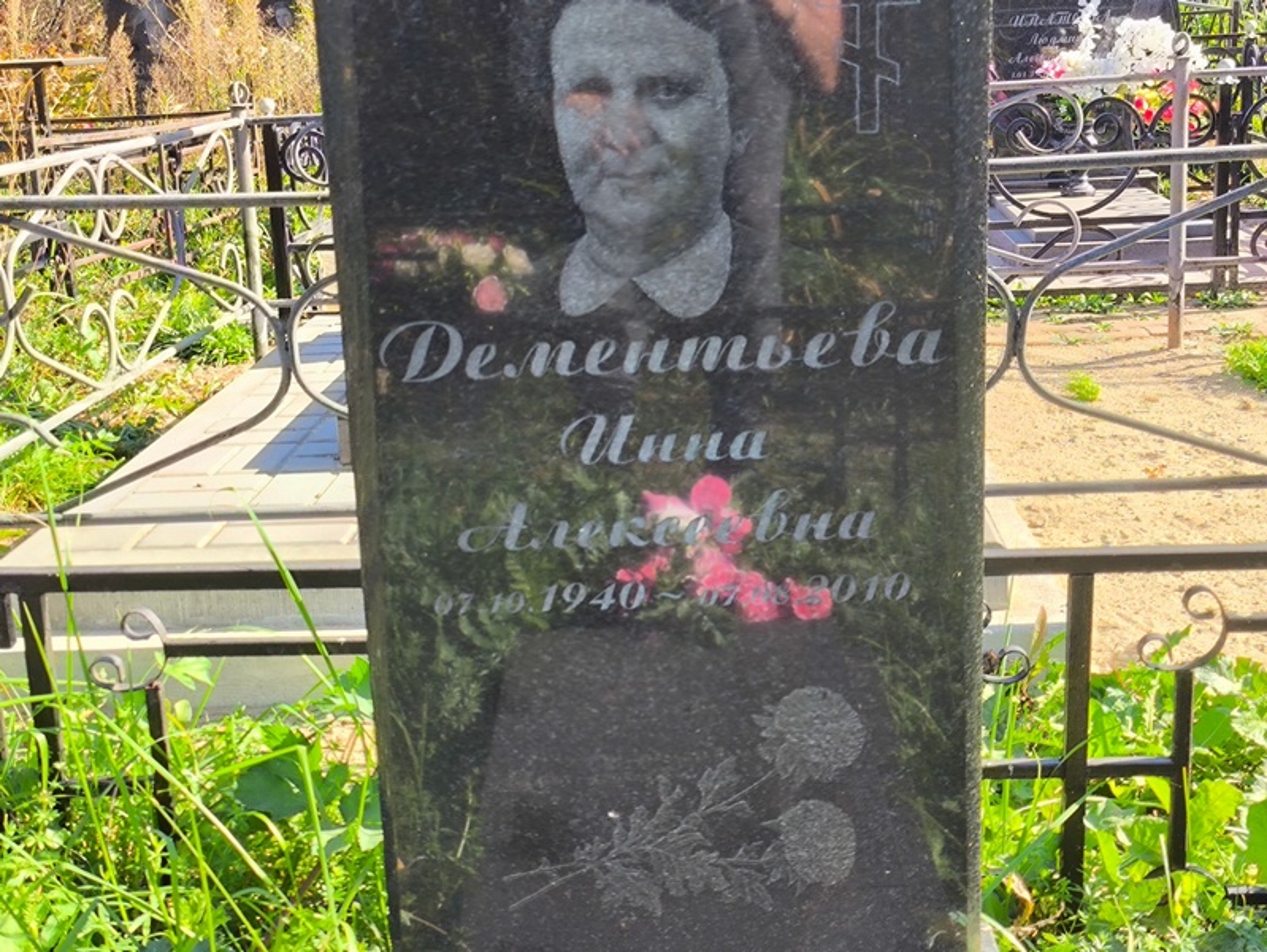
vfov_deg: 29.1
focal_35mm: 50
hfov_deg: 38.2
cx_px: 634
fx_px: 1831
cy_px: 476
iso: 50
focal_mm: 4.71
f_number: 1.7
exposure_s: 1/328
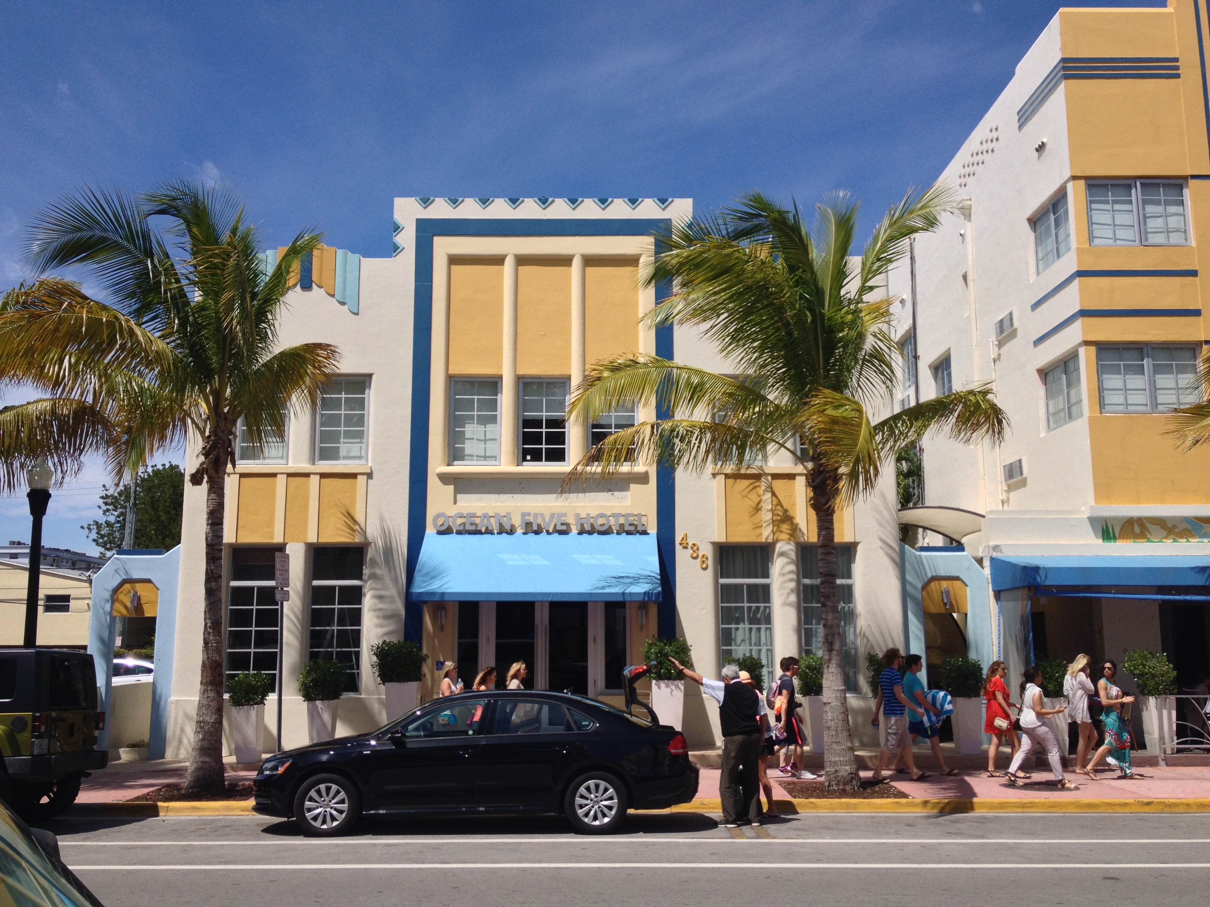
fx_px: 1223
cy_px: 454
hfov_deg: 52.6
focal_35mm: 35
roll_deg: +0.6
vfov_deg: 40.7
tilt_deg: +6.3
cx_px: 605
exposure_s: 1/2513
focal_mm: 4.28
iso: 50
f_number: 2.4
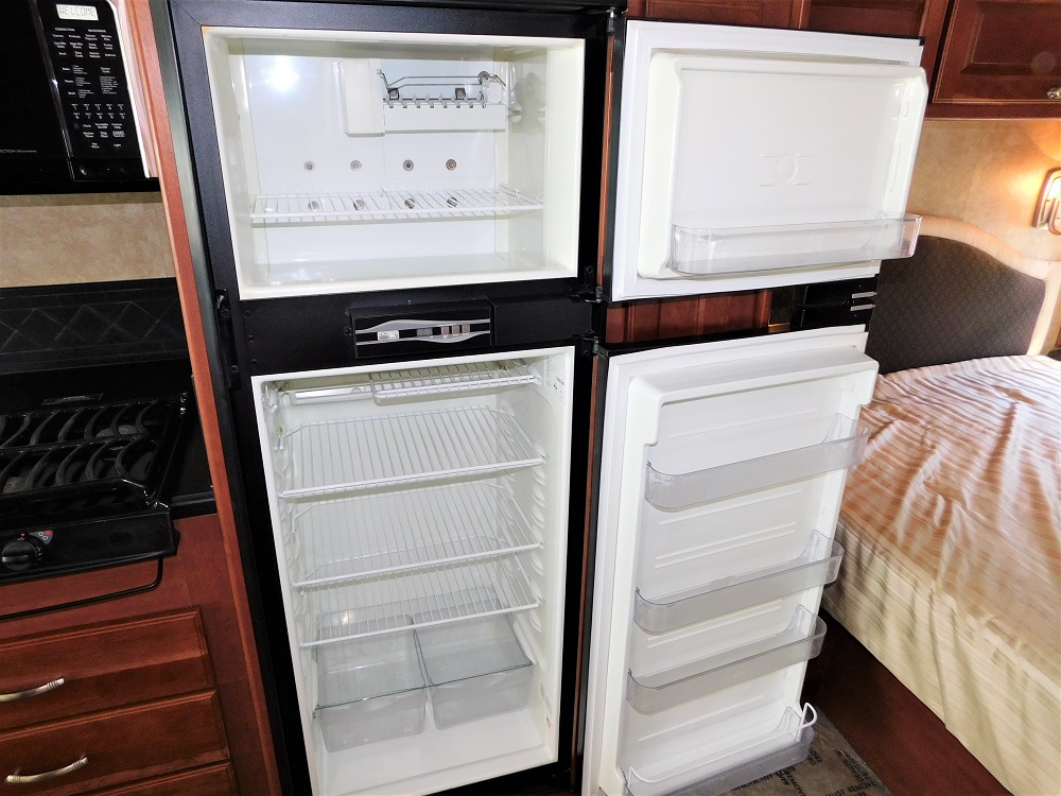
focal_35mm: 23
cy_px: 398
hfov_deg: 73.9
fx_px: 705
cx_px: 530
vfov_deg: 58.9
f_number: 3
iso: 200
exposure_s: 1/30
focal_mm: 4
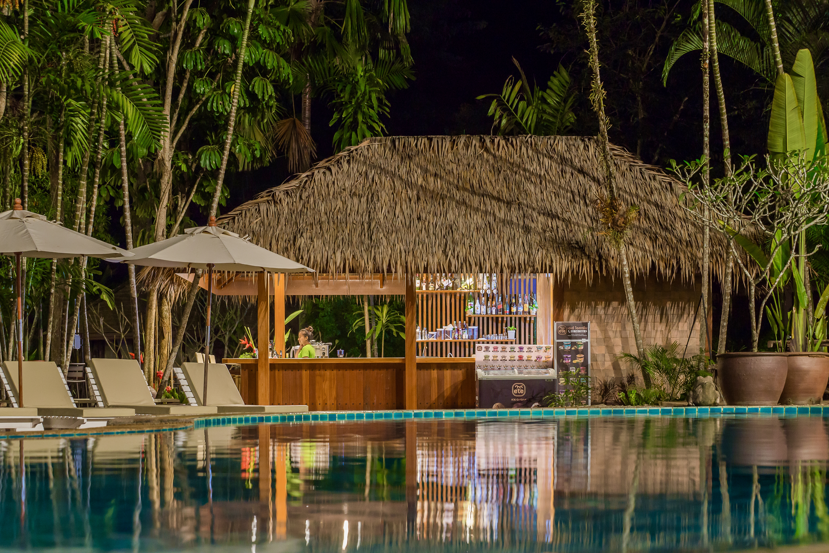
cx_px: 414
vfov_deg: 19.5
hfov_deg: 28.8
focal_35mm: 70
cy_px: 276
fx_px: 1612
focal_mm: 70
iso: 800
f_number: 5.6
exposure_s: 1/4
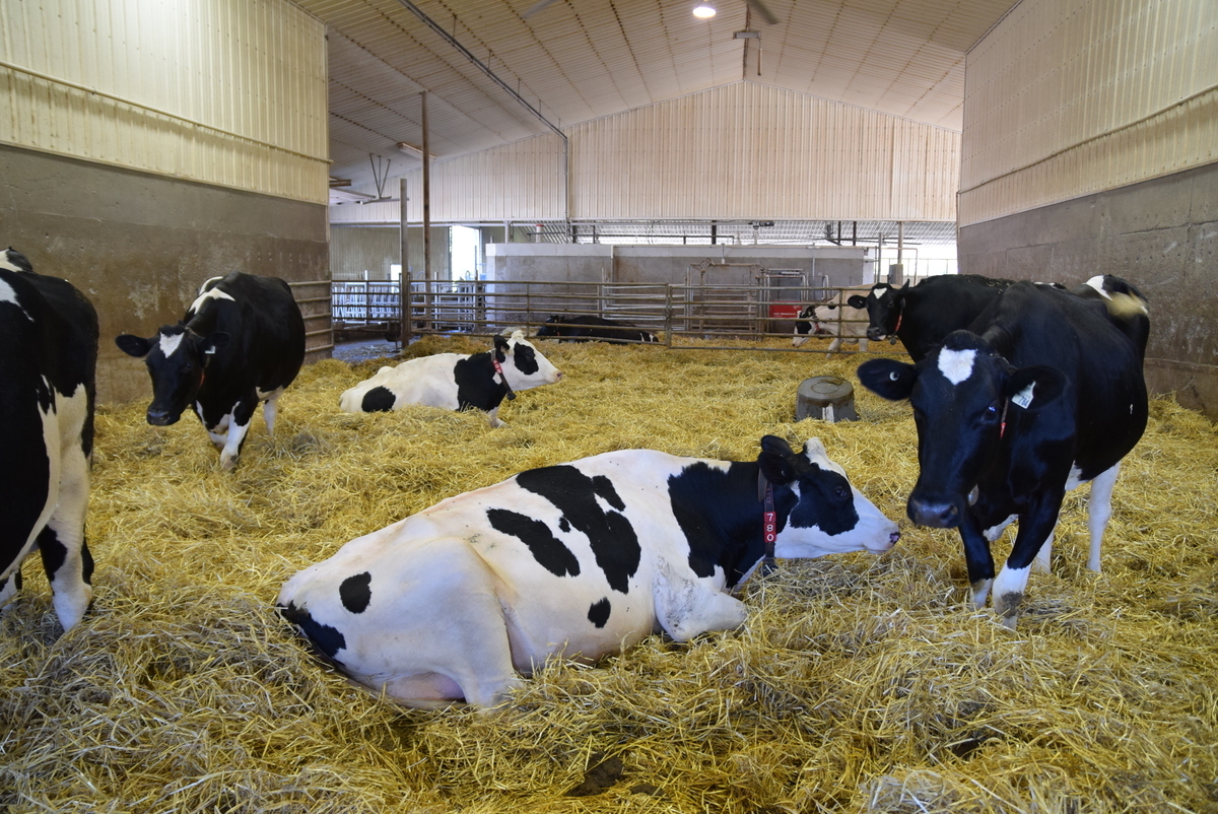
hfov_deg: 70.4
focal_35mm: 26
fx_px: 863
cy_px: 407
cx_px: 609
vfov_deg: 50.5
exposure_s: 1/60
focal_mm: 17
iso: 800
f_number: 4
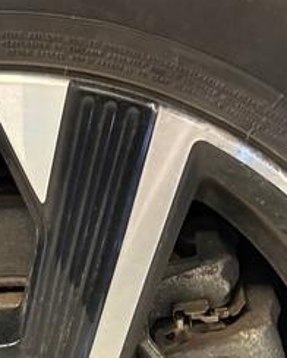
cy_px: 393
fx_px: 974
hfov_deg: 16.4
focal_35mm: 92
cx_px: 4
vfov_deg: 19.9
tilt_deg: -30.5
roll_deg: +3.2
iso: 800
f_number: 1.78
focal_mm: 6.76
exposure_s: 1/30
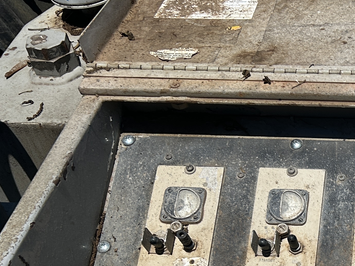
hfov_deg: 22.5
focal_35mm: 76
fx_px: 780
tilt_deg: -44.4
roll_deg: -0.9
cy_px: 316
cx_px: 482
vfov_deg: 18.4
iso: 50
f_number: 1.5
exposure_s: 1/8000
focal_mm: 5.7
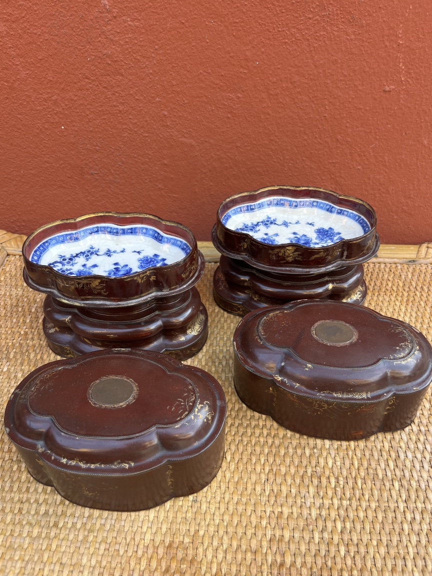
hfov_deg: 51.4
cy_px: 288
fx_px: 449
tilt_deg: -39.4
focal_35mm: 27
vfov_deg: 65.3
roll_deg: +2.1
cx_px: 217
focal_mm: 5.1
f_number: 1.6
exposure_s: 1/229
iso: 40
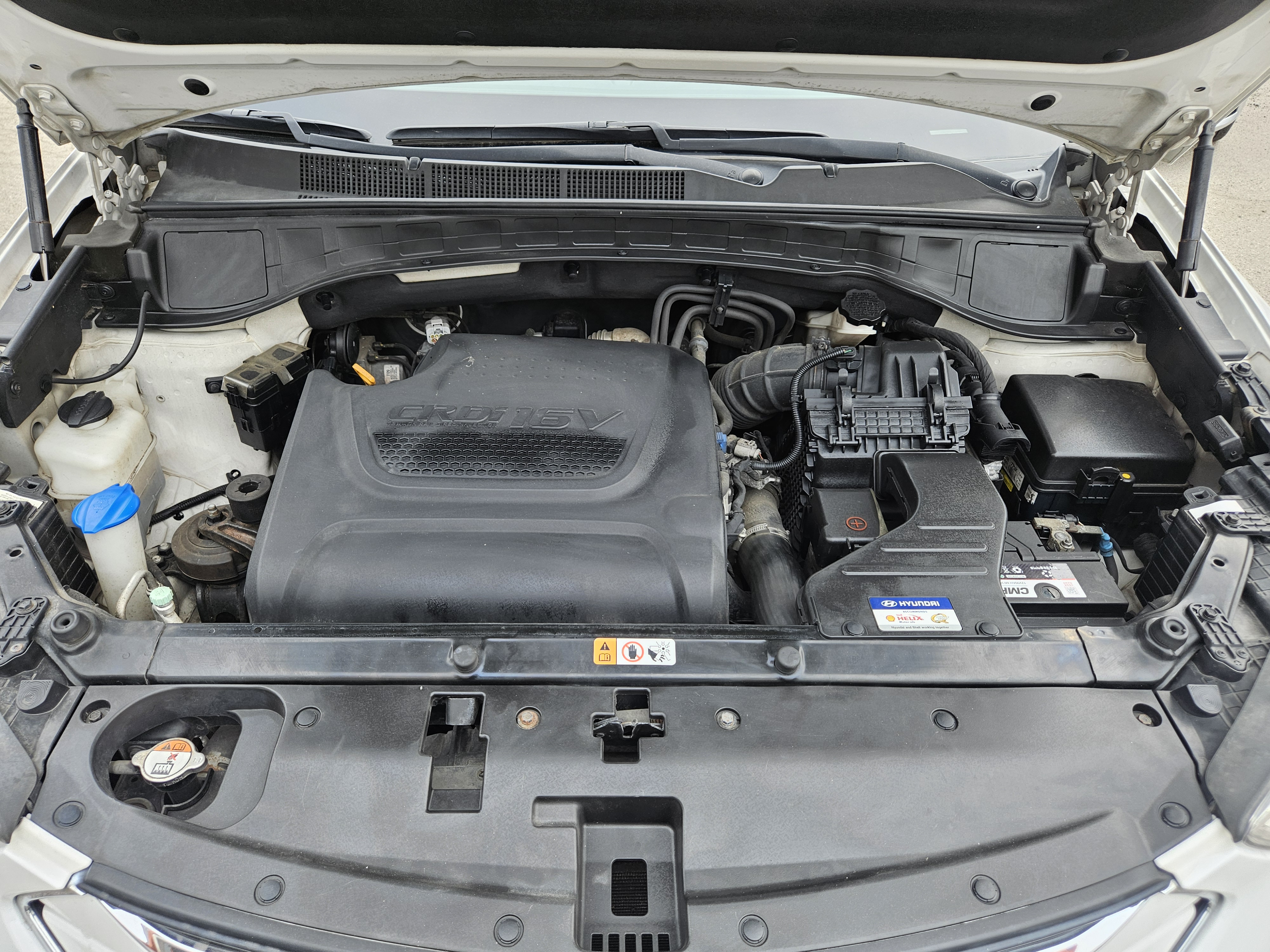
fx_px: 844
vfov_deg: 58.9
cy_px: 476
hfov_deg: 73.9
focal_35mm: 23
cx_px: 635
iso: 40
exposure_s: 1/224
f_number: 1.8
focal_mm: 5.4
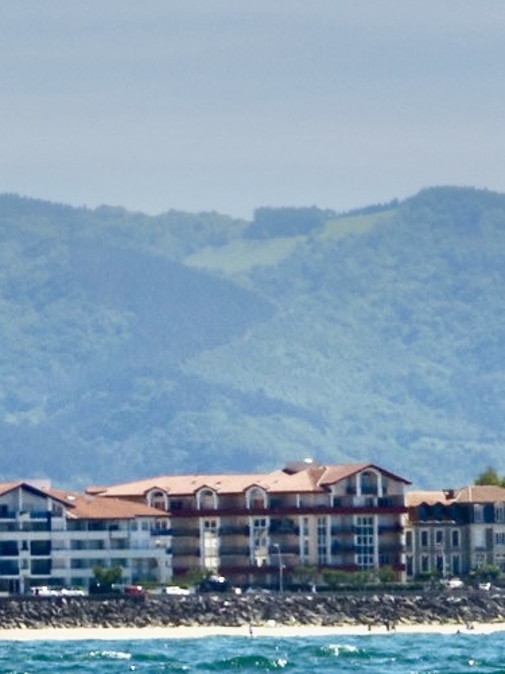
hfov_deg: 3.3
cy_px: 347
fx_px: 8773
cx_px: -252
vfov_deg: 4.4
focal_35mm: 451
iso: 200
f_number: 10
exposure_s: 1/800
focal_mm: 55
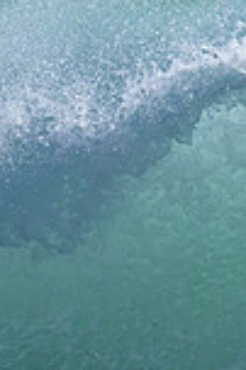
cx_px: 733
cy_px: 385
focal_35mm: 4204
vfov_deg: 0.5
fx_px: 43186
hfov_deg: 0.3
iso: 1800
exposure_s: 1/2000
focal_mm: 800
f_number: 6.3
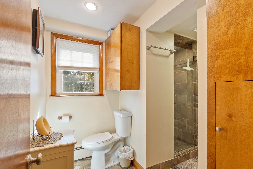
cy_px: 88
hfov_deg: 96.7
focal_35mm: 16
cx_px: 132
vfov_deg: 73.7
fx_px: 112
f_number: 8
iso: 320
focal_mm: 10
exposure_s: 1/1.67
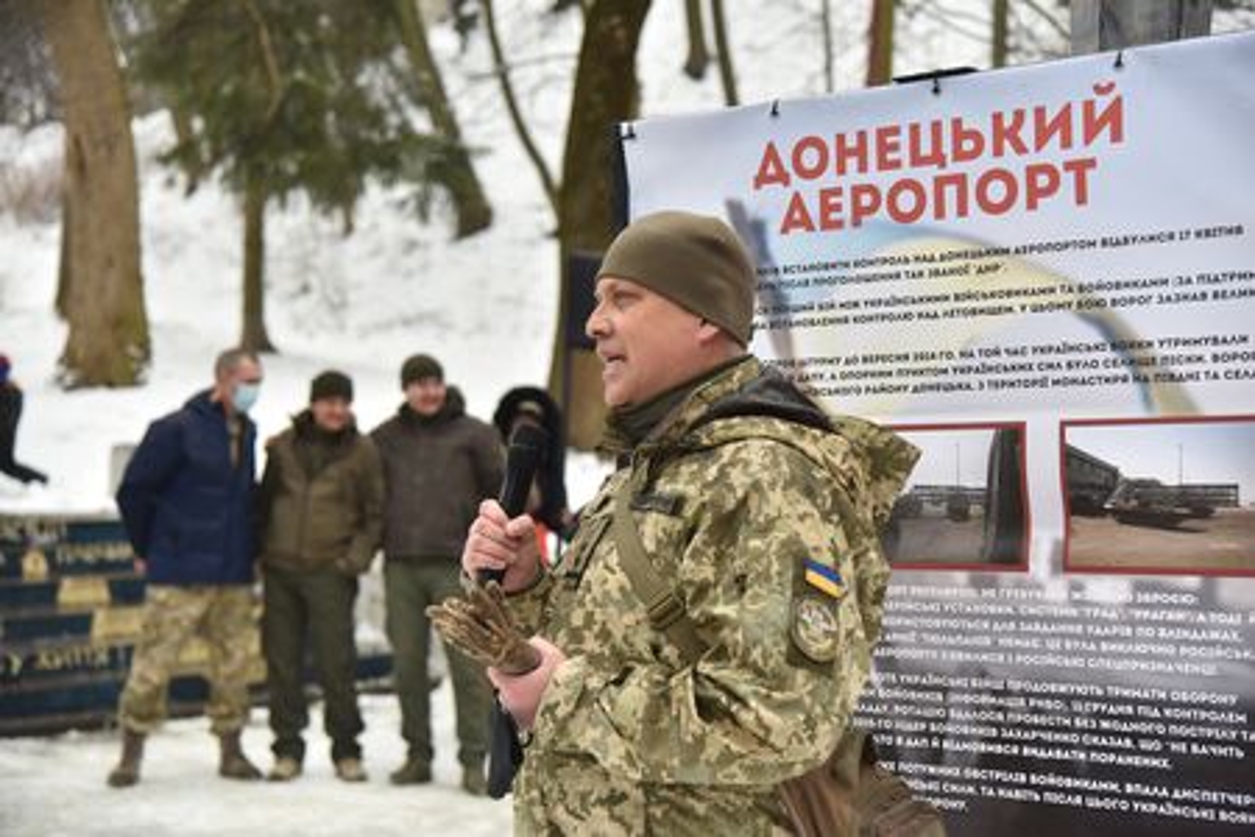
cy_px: 418
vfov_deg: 19.5
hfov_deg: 28.8
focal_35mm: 70
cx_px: 628
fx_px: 2440
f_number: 4
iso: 800
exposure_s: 1/800
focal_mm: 70
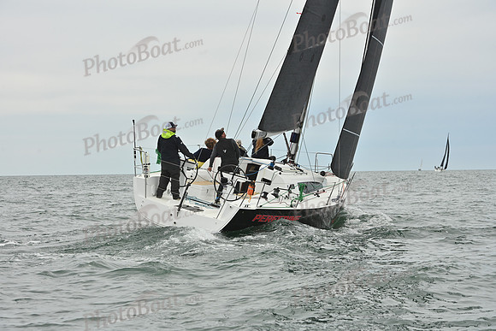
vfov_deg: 13.4
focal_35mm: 102
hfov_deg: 20.0
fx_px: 1406
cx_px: 248
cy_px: 166
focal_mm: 102
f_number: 10
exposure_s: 1/1250
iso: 320
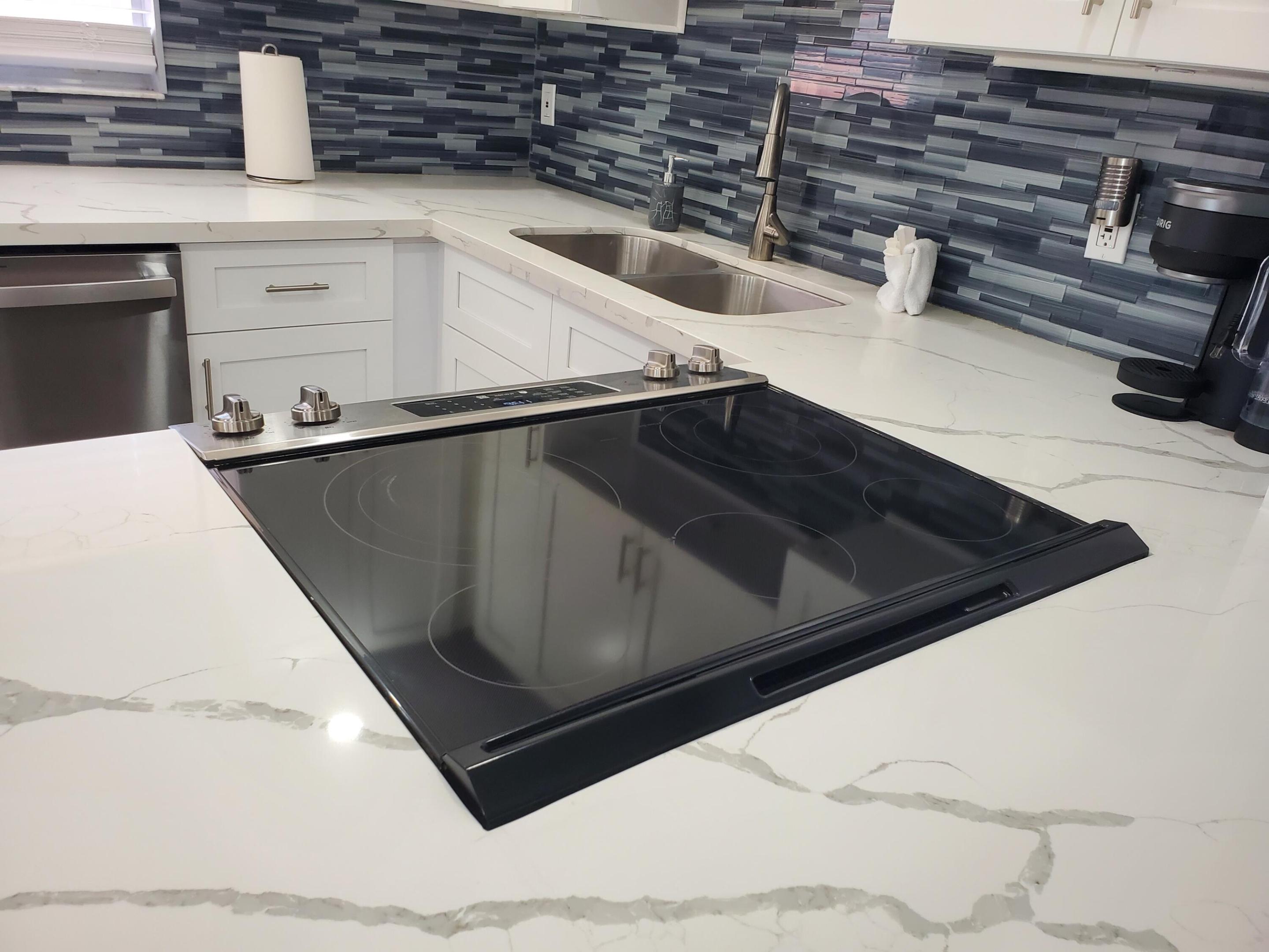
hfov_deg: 67.3
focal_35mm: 26
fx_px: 953
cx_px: 634
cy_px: 476
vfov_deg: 53.1
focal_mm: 4.3
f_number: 2.4
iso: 200
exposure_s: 1/60
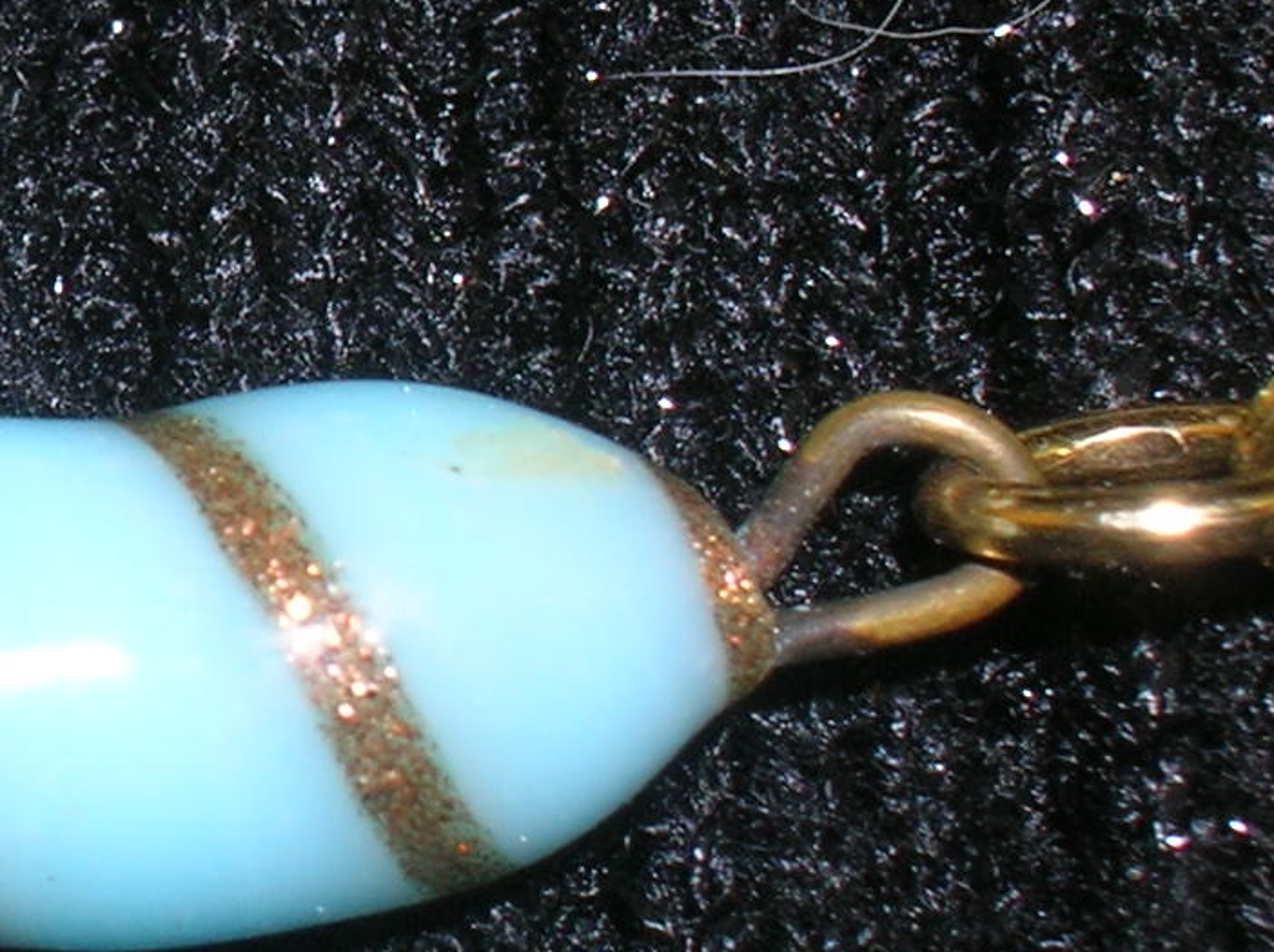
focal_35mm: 189
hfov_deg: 10.2
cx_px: -421
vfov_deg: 7.8
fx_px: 6949
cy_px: 118
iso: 50
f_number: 5.9
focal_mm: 9.7
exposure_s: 1/60.1
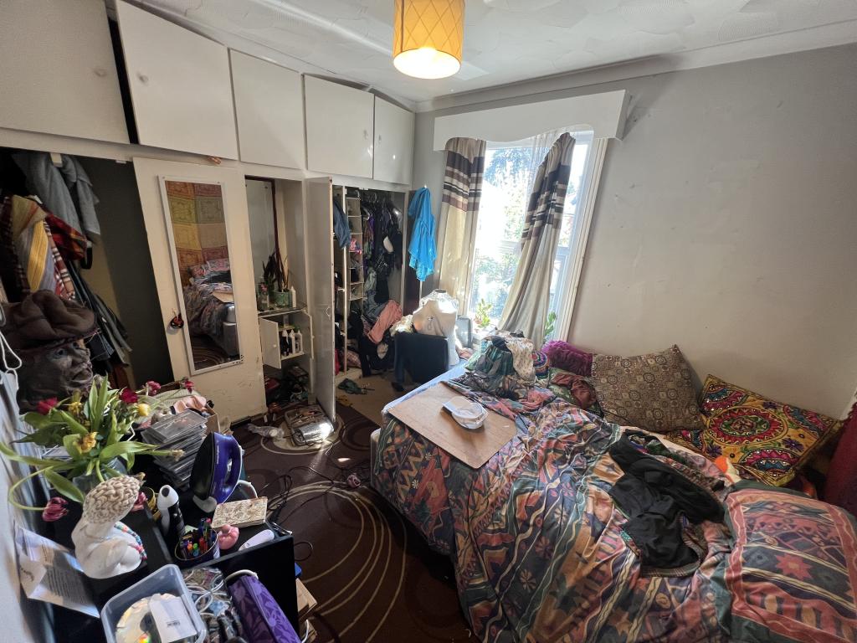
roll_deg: -4.1
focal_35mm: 13
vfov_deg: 89.9
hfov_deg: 106.2
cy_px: 322
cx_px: 428
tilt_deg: -18.6
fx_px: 322
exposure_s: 1/99
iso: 100
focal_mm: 1.57
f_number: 1.8
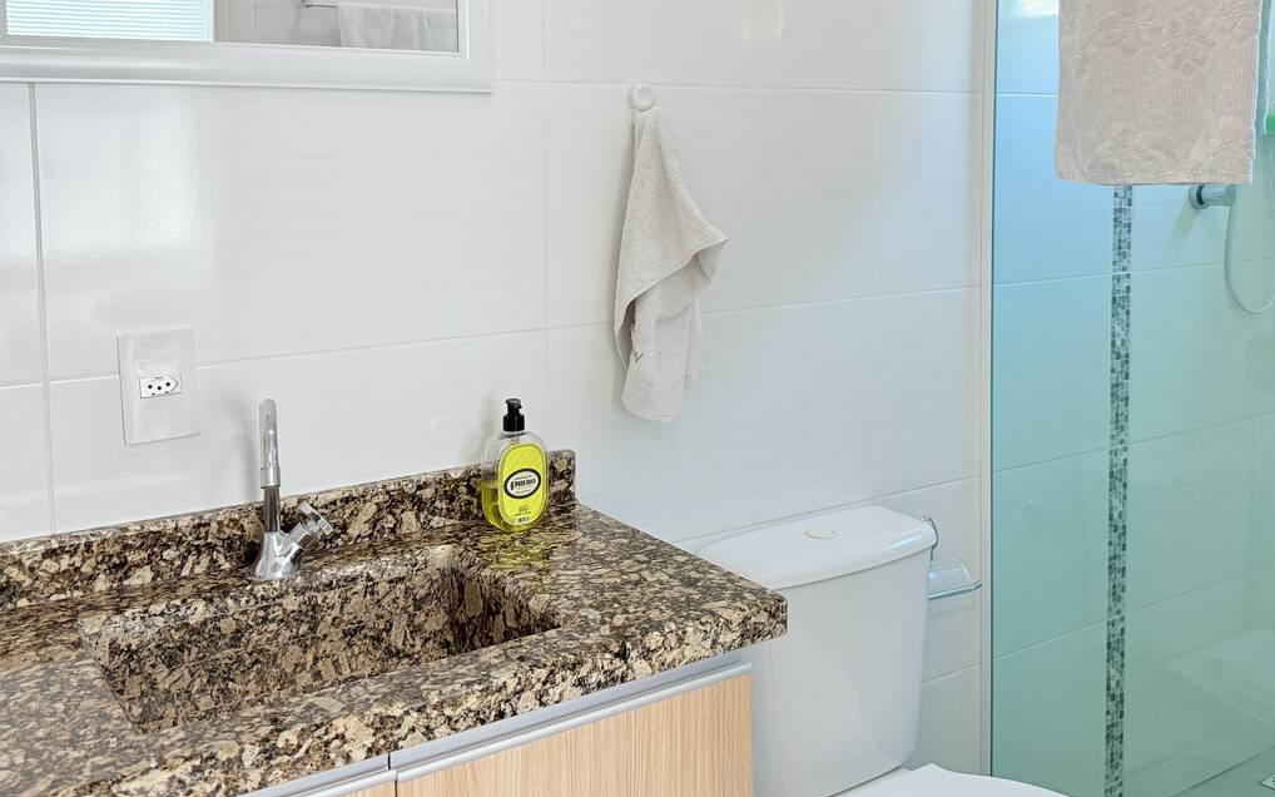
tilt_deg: -3.3
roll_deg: +0.3
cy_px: 234
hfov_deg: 53.9
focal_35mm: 36
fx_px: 1251
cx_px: 701
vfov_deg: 34.8
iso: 160
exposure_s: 1/120
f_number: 1.78
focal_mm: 6.76
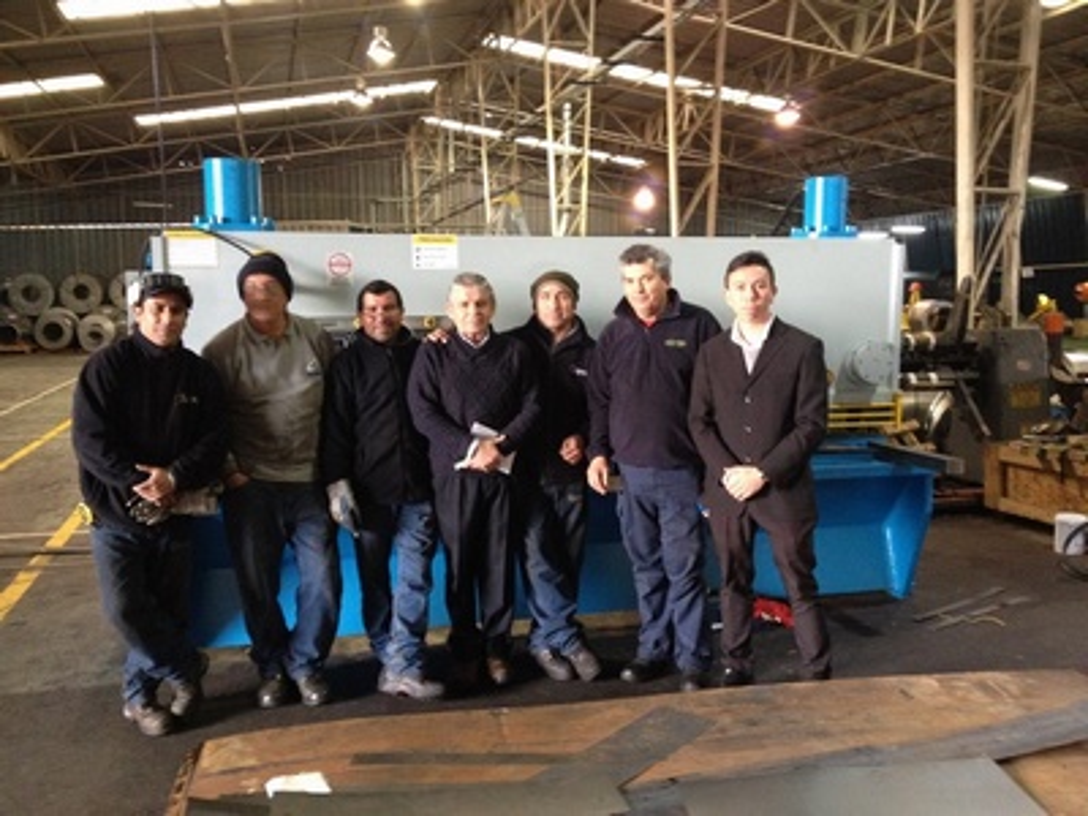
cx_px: 544
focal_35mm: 35
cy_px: 408
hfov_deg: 52.6
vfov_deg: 40.7
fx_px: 1100
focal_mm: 4.28
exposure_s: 1/20
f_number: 2.4
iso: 320
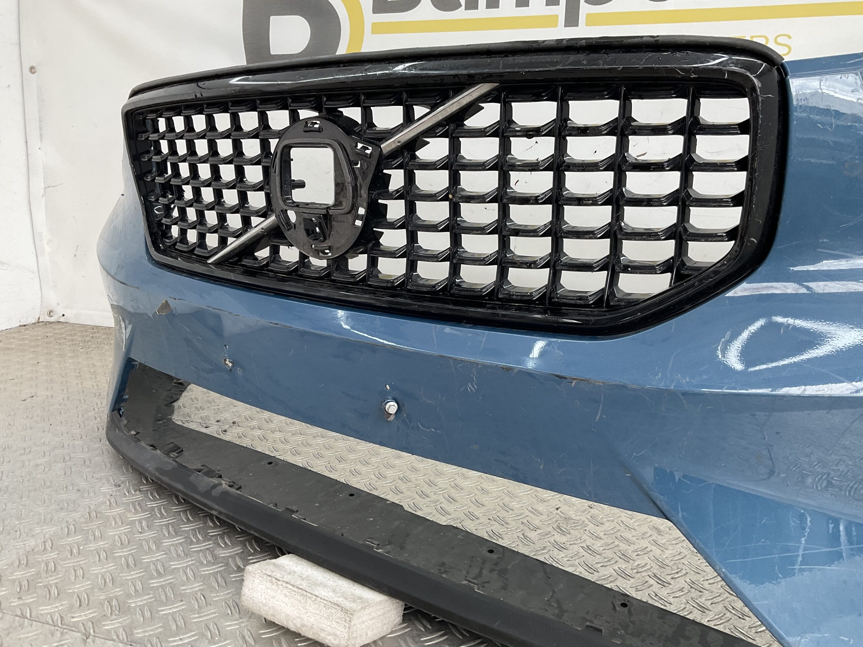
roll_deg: -3.3
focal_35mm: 29
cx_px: 432
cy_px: 324
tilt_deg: -15.8
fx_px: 723
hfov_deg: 61.7
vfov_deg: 48.2
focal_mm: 3
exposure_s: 1/100
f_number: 1.8
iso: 20
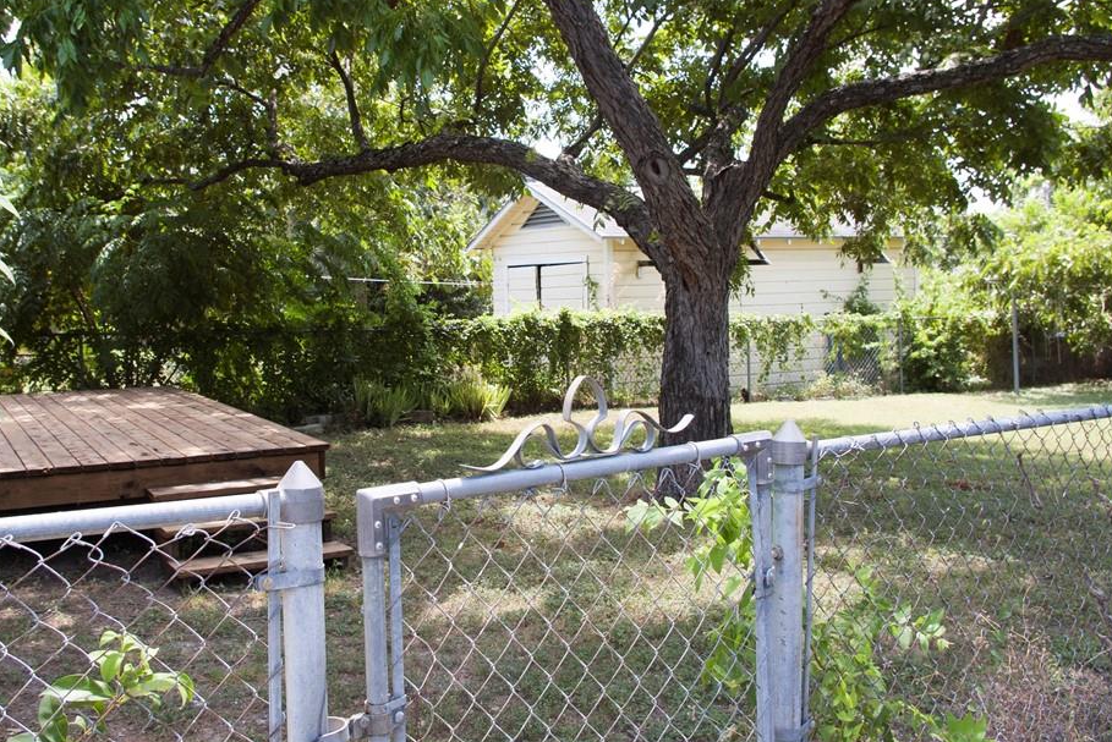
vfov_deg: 35.4
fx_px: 1162
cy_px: 335
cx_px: 480
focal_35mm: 38
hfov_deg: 51.0
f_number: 6.7
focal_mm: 21
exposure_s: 1/125
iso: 200
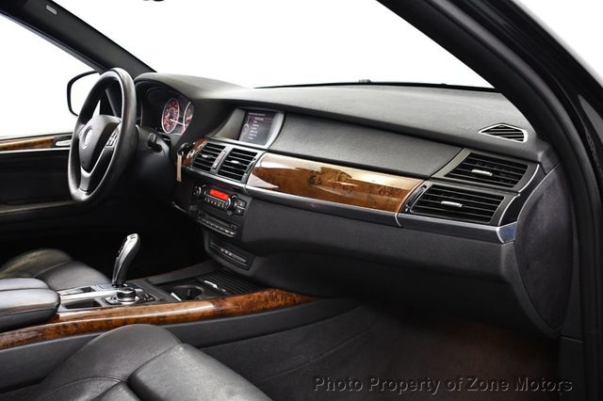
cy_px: 200
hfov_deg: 51.9
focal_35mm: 37
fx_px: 619
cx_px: 302
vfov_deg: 35.9
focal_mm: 25
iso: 3200
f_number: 4
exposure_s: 1/80
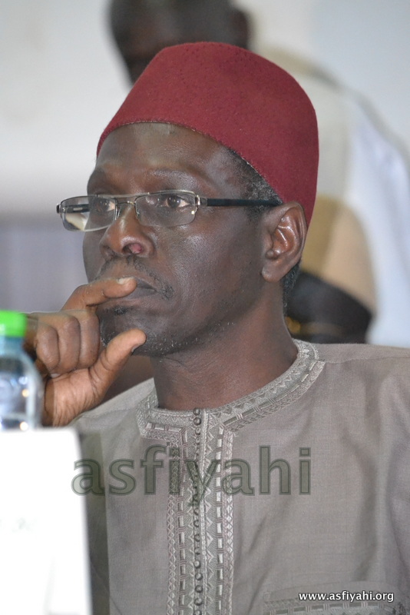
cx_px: 205
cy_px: 308
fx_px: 4992
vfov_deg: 7.0
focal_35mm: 292
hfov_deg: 4.7
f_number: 5.6
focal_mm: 195
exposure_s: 1/125
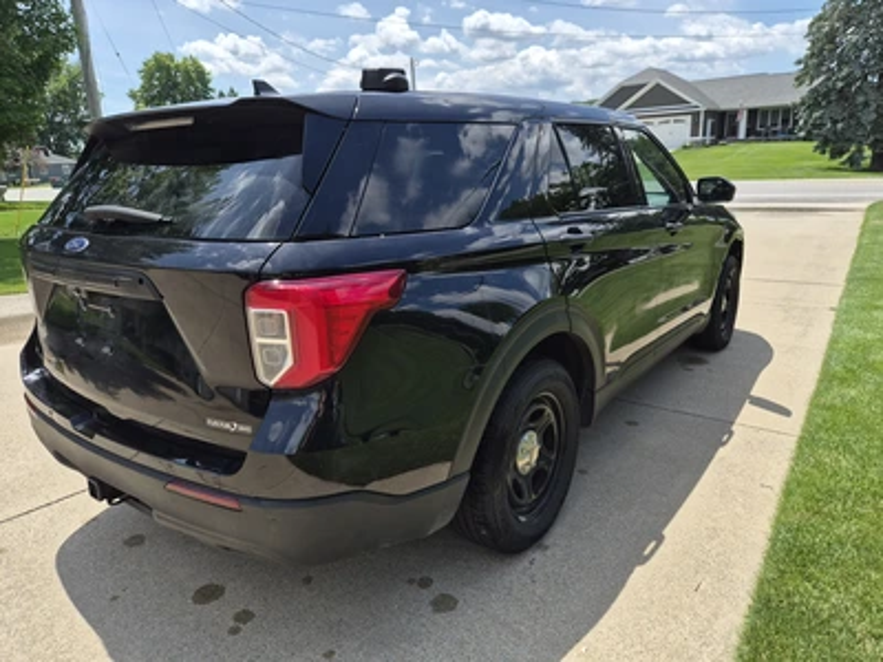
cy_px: 331
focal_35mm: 23
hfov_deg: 73.9
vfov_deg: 58.9
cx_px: 442
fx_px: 587
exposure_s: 1/4992
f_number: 1.8
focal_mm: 5.4
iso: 80
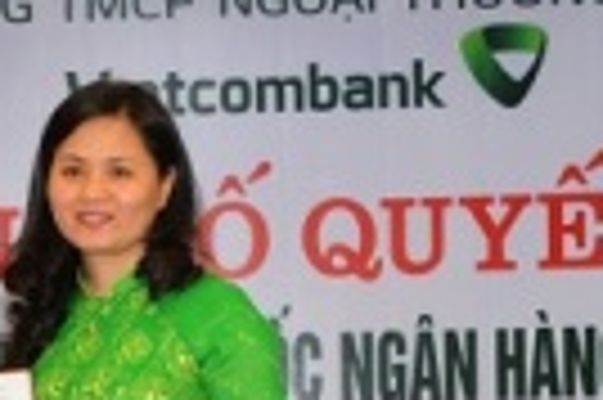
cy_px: 638
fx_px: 2643
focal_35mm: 158
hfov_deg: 13.0
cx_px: 117
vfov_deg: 8.4
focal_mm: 44
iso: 2000
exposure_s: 1/125
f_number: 9
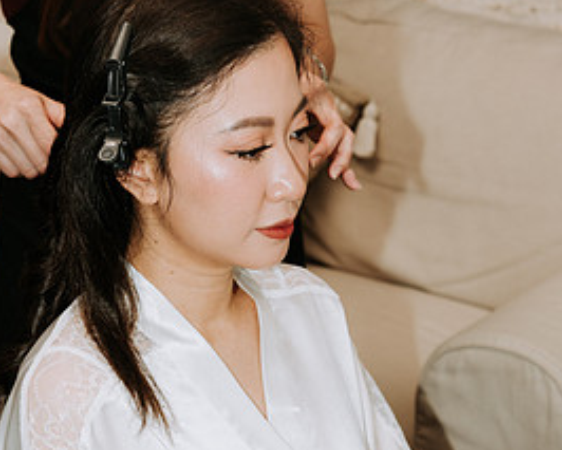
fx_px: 1631
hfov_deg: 19.6
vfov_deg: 15.5
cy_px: 399
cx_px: 270
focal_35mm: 98
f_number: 6.3
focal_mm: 61.7
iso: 100
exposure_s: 1/20
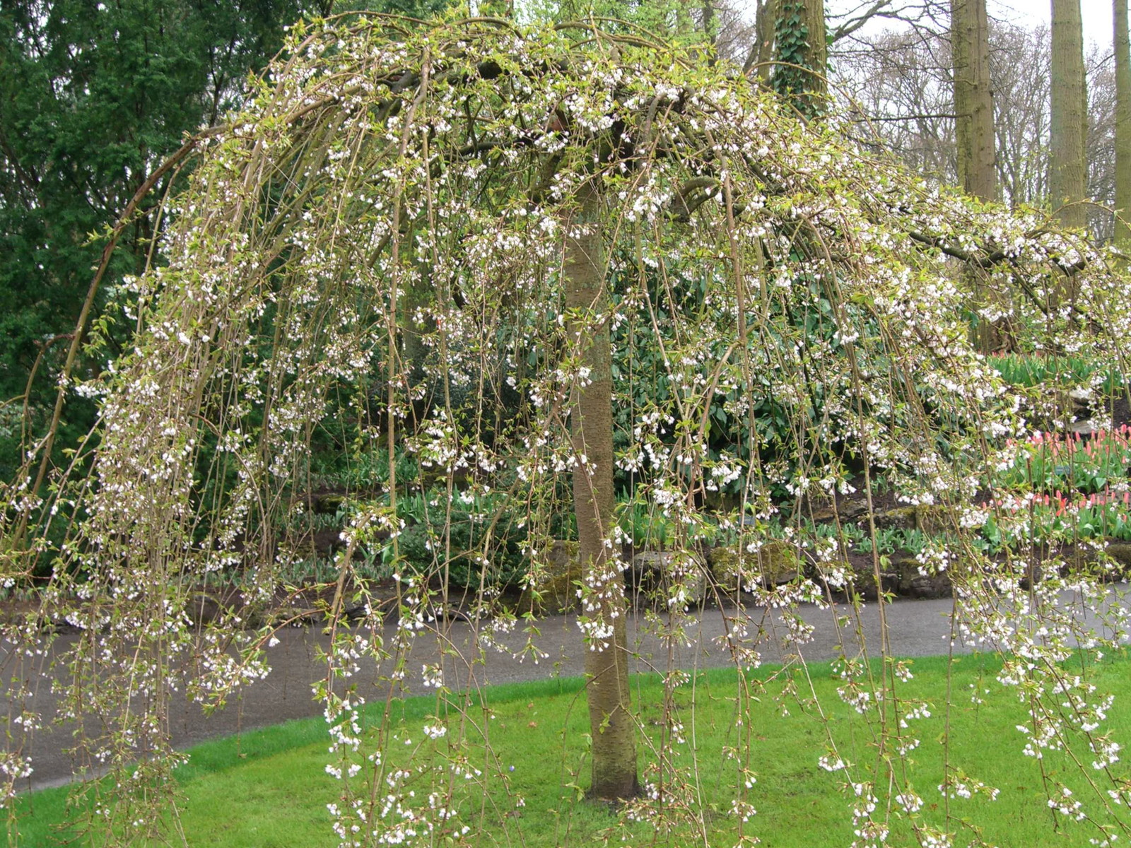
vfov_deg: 31.5
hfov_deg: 41.2
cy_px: 424
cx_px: 566
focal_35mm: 46
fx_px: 1503
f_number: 4.4
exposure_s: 1/60
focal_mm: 9.5
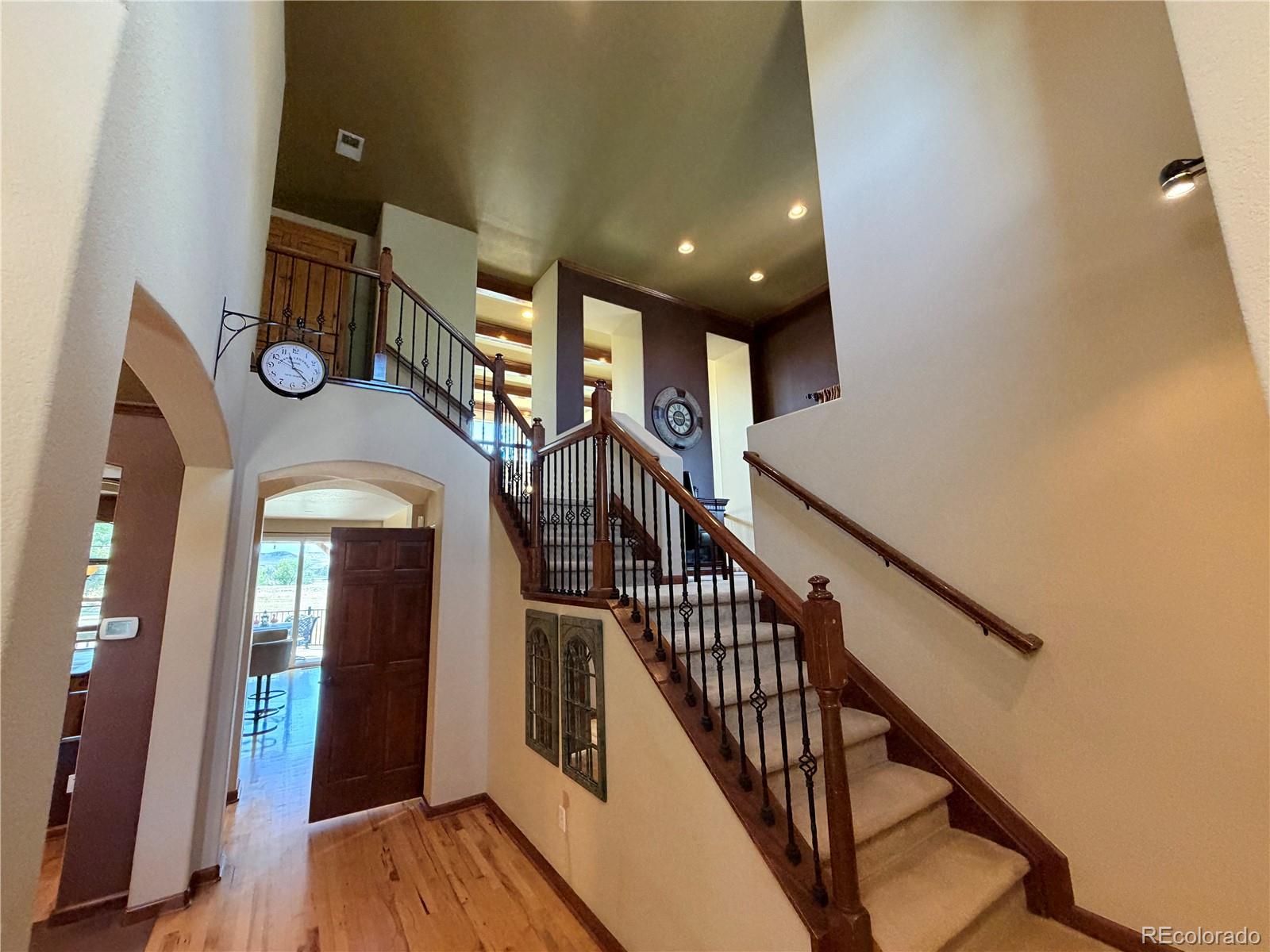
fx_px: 514
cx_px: 635
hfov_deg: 102.1
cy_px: 476
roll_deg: +0.2
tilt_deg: +7.7
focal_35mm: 14
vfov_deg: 85.7
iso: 400
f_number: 2.2
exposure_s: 1/60
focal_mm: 2.22
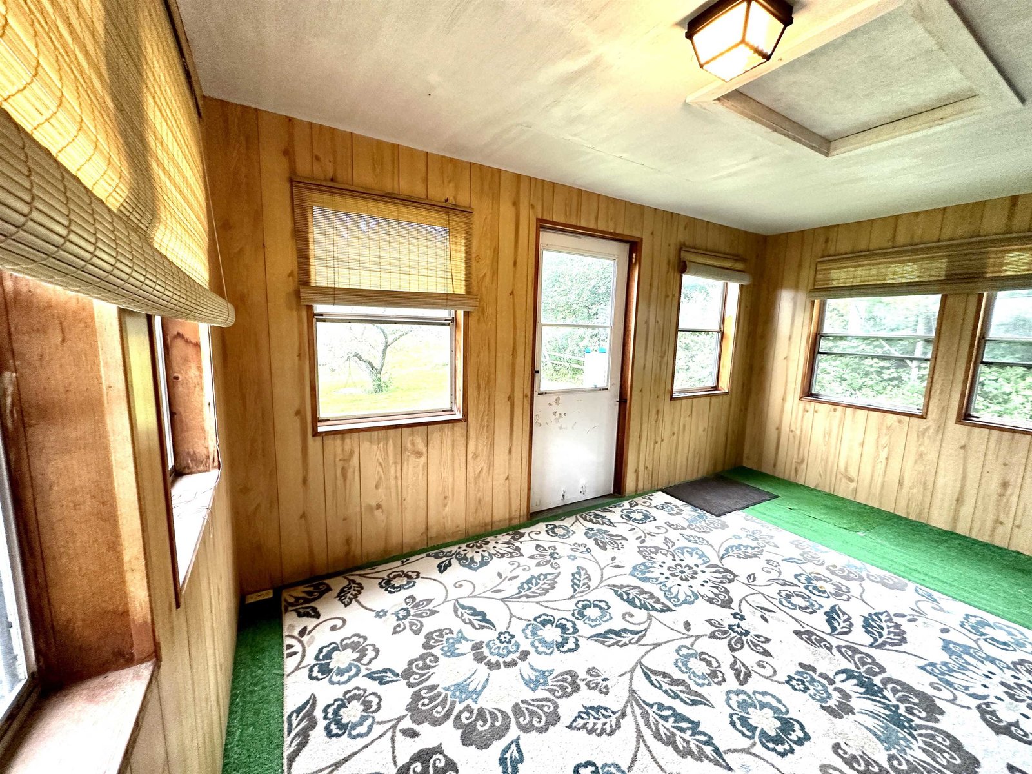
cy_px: 387
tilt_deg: -8.8
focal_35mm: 14
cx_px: 516
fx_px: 417
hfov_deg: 102.1
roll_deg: -2.4
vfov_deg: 85.7
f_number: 2.2
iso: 320
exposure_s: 1/120
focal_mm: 2.22
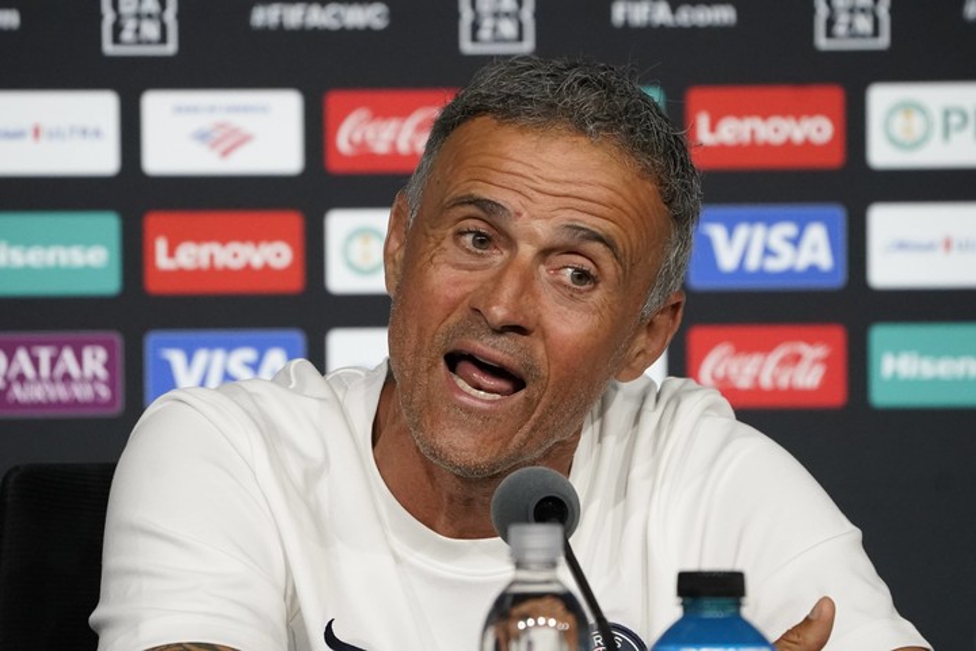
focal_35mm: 721
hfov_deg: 2.9
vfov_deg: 1.9
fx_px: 19546
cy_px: 326
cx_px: 488
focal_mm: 481
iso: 6400
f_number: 6.3
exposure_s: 1/640
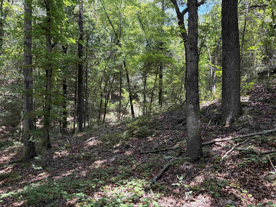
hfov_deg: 67.3
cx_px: 138
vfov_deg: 53.1
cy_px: 104
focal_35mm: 26
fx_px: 207
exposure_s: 1/181
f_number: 1.6
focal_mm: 5.96
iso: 50
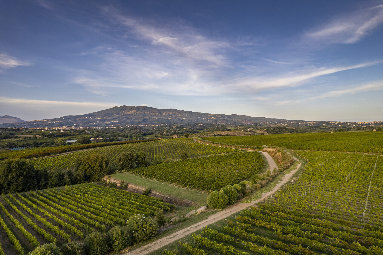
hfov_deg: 78.6
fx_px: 234
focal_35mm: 22
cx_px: 192
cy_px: 128
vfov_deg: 57.2
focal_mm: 8.38
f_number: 2.8
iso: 100
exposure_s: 1/640
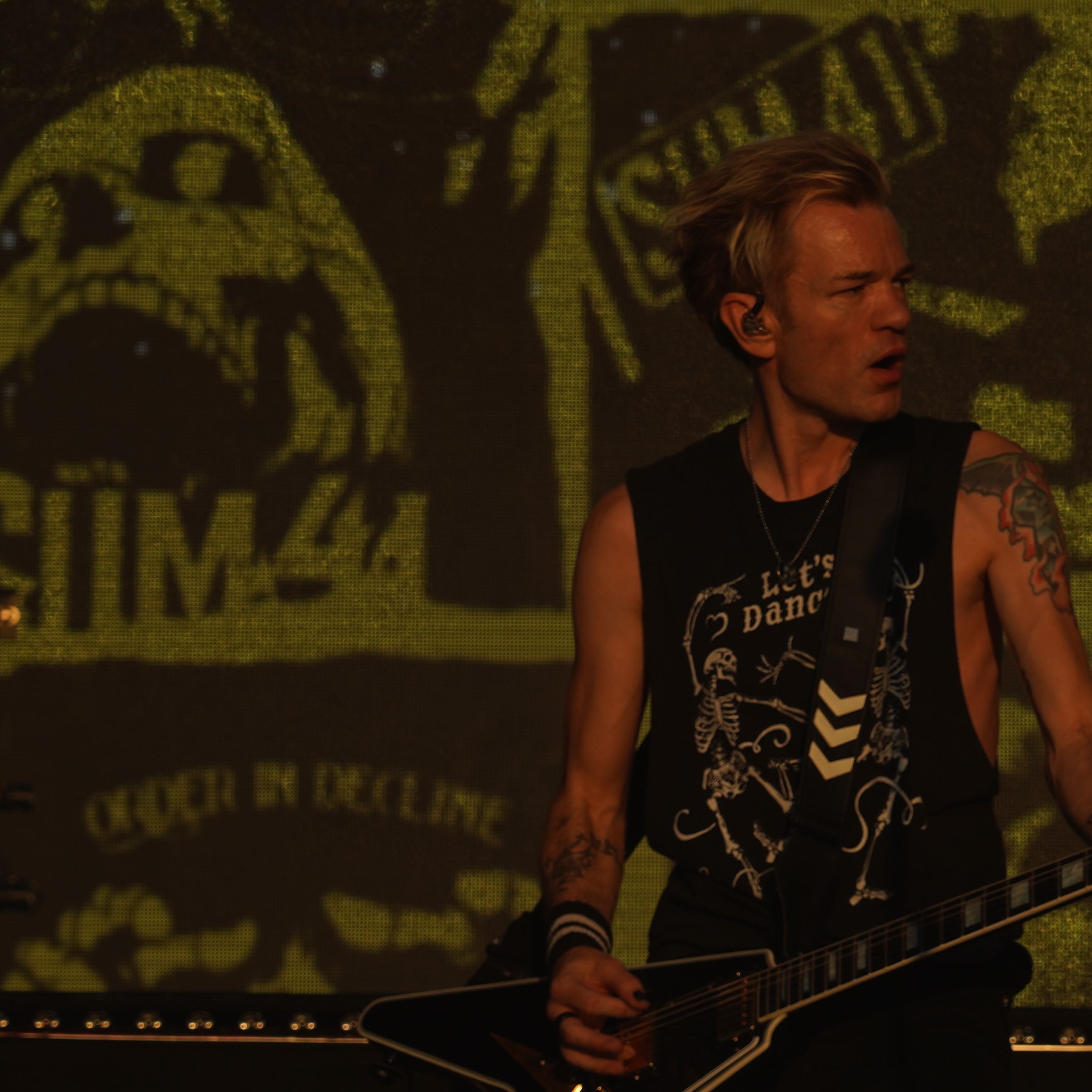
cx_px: 705
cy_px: 814
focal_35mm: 223
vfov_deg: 7.8
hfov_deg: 7.8
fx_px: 7959
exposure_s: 1/640
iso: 100
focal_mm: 105
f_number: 8
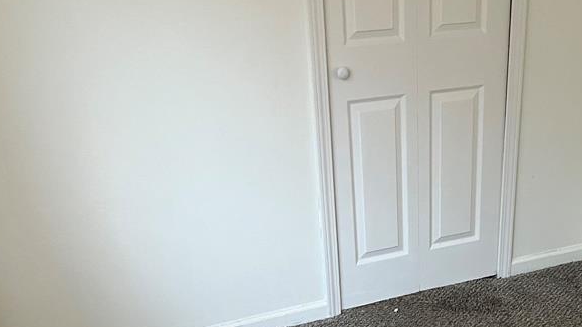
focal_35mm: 50
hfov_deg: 40.2
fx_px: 771
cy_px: 310
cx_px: 435
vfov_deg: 23.2
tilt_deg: -27.9
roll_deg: +0.2
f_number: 1.6
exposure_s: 1/60
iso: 400
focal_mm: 5.1
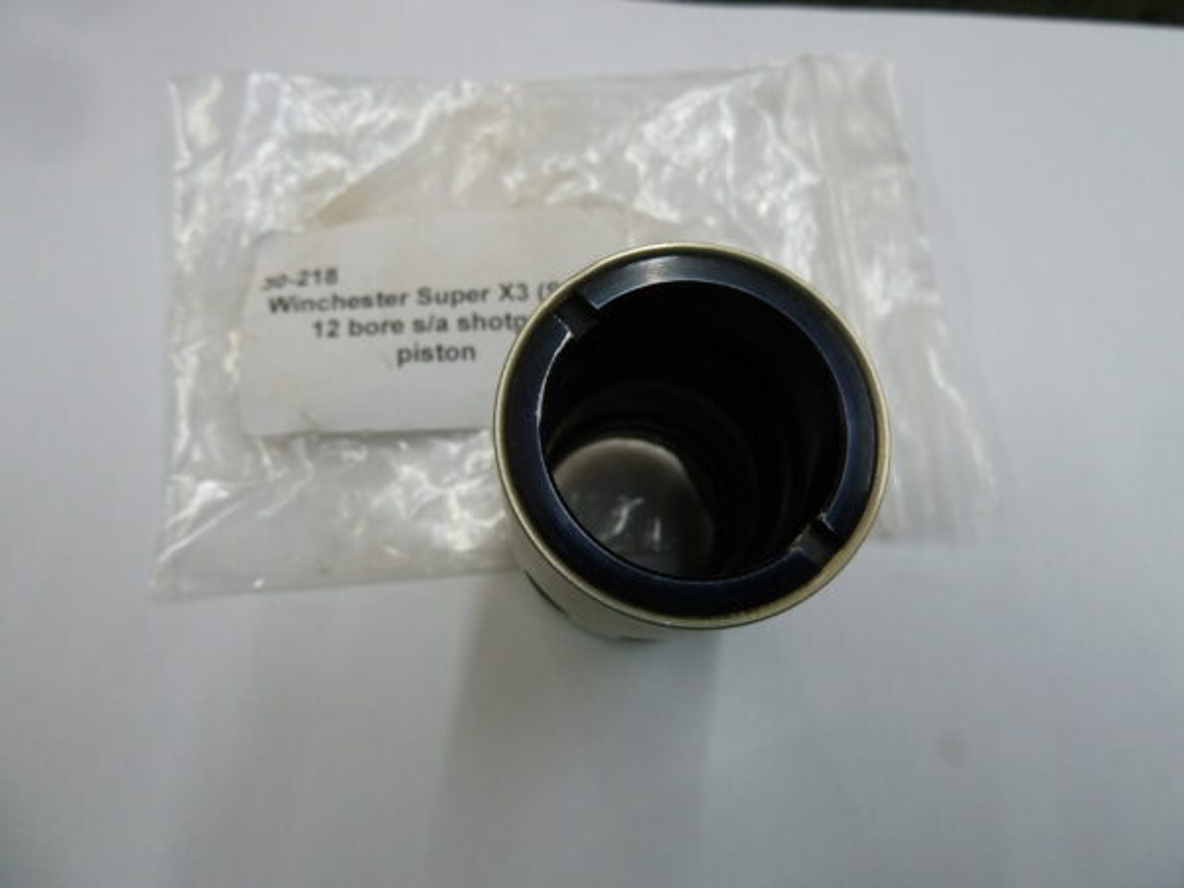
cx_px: 592
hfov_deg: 69.4
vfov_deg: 54.9
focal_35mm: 25
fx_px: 855
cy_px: 444
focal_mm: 4.1
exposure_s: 1/30
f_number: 3.3
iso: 200
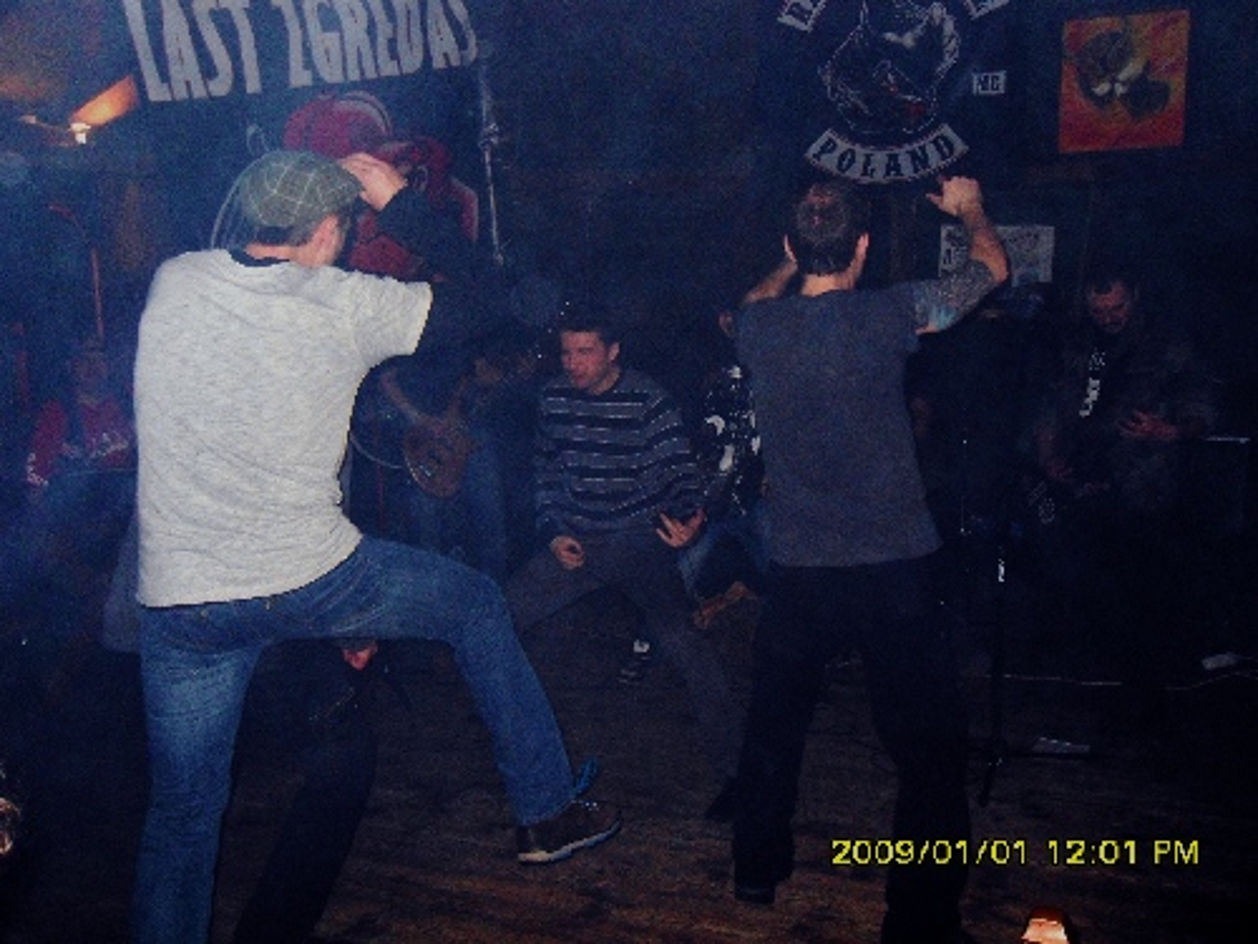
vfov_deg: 40.7
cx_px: 629
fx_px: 1272
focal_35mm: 35
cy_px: 472
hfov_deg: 52.6
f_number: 3.5
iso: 480
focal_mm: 6.3
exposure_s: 1/45
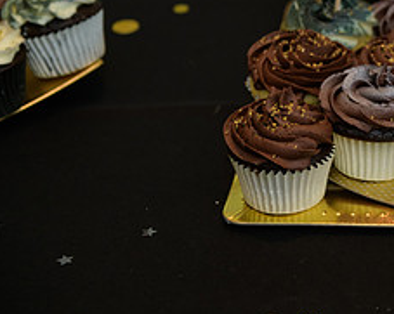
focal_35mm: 132
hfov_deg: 14.1
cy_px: 4
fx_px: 1537
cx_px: 495
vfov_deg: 11.6
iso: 800
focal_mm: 55
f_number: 3.2
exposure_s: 1/125
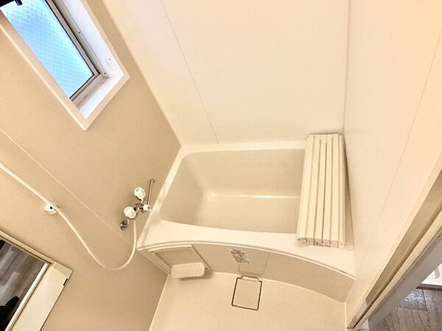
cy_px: 166
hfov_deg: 63.4
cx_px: 221
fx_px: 358
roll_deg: +24.0
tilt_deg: -43.1
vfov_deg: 49.7
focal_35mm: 28
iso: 40
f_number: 1.8
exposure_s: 1/30
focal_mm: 3.99
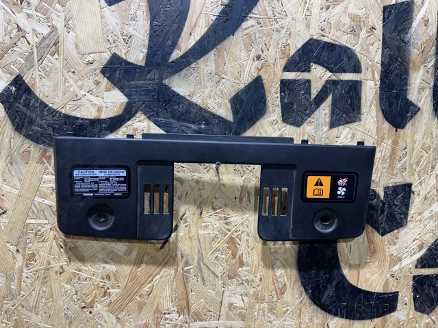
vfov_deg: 56.8
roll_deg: +0.0
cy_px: 164
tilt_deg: -2.9
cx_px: 219
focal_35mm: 24
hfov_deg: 71.6
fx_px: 303
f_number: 1.78
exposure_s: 1/100
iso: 160
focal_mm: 6.86
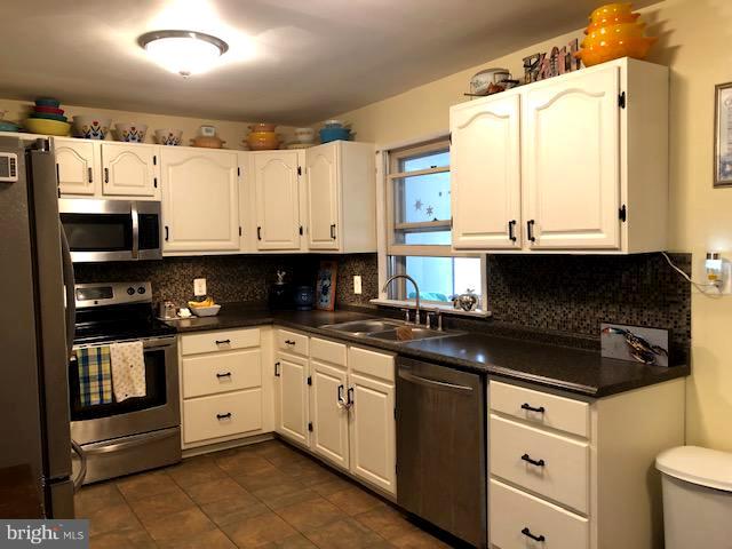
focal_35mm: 28
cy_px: 274
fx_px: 592
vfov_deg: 49.7
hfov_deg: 63.4
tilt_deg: -2.1
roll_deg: +1.0
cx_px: 366
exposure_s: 1/15
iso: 64
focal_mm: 3.99
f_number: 1.8
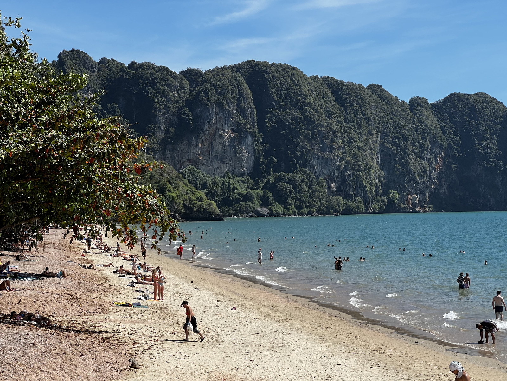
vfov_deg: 19.1
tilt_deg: +1.2
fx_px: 1128
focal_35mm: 77
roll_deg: +1.6
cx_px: 254
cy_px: 190
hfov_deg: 25.3
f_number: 2.8
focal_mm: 9
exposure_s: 1/943
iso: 32
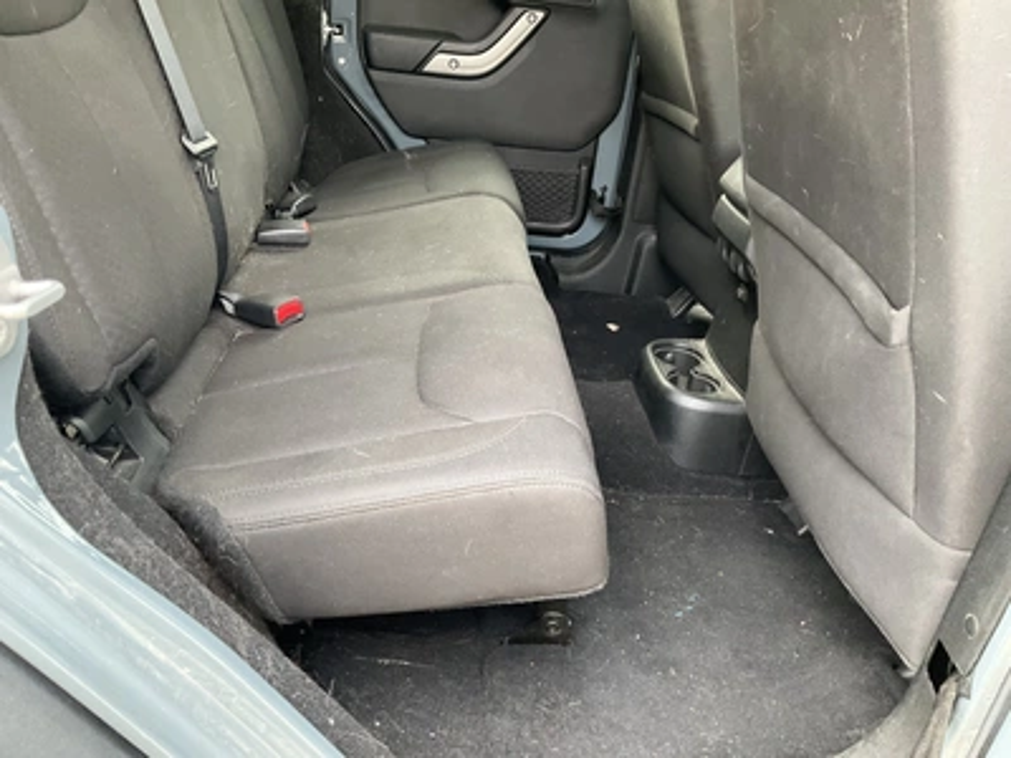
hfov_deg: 61.7
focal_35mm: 29
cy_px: 379
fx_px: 847
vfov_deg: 48.2
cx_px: 506
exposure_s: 1/60
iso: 100
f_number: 1.8
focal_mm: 3
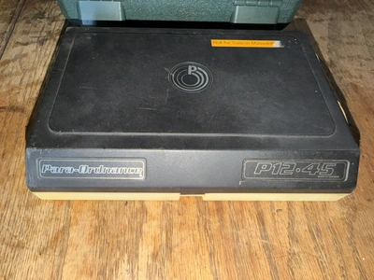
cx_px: 187
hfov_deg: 71.6
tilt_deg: -56.8
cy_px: 140
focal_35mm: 24
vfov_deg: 56.8
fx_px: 259
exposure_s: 1/60
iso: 64
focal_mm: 2.22
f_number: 2.2
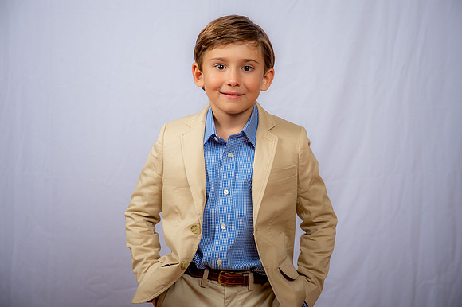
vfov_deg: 18.9
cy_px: 154
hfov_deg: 28.1
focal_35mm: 72
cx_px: 231
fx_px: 923
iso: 250
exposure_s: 1/160
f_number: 6.3
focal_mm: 72
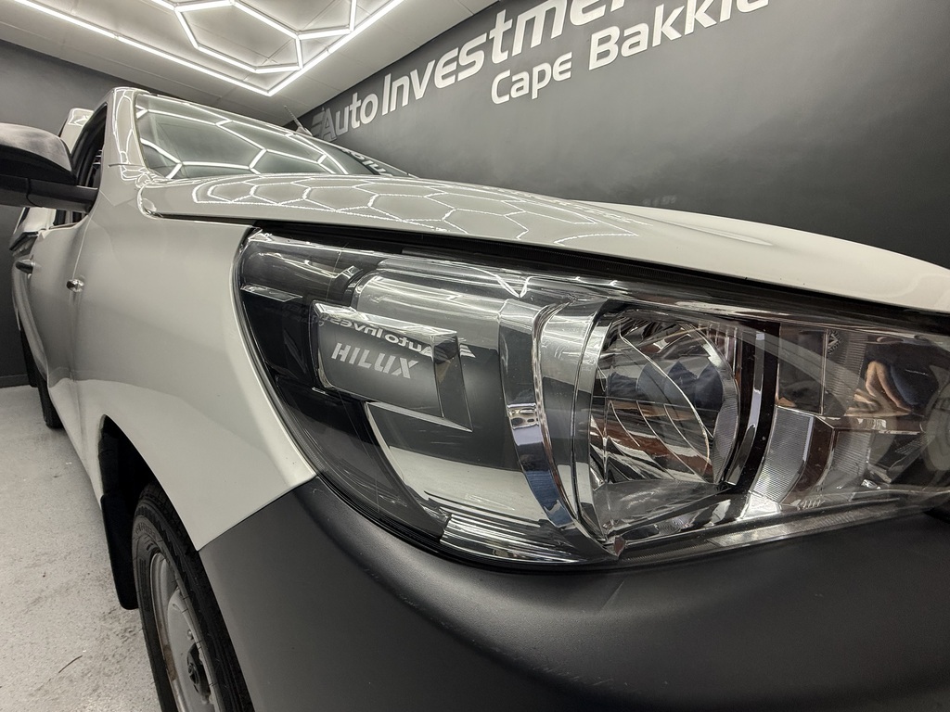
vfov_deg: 85.7
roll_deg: -1.4
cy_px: 356
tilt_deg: -8.4
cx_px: 475
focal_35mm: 14
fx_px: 384
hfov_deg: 102.1
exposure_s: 1/100
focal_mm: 2.22
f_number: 2.2
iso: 125
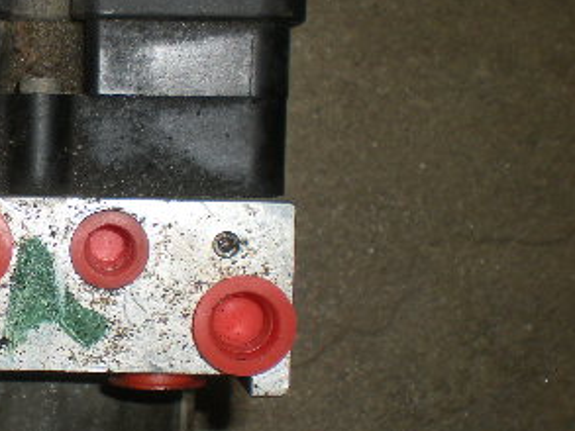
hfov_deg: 22.7
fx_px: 1379
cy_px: 210
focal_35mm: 83
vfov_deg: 17.8
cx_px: 10
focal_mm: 6.3
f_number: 4.6
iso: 64
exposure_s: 1/60
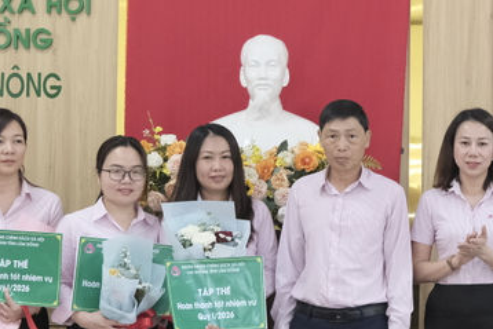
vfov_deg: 14.0
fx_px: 1343
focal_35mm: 98
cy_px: 204
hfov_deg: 20.3
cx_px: 464
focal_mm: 26
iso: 2000
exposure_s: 1/100
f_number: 4
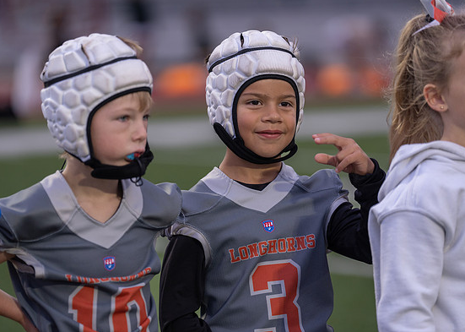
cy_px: 171
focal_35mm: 193
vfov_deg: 7.4
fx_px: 2548
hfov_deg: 10.4
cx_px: 240
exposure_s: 1/320
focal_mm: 175
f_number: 2.8
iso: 500
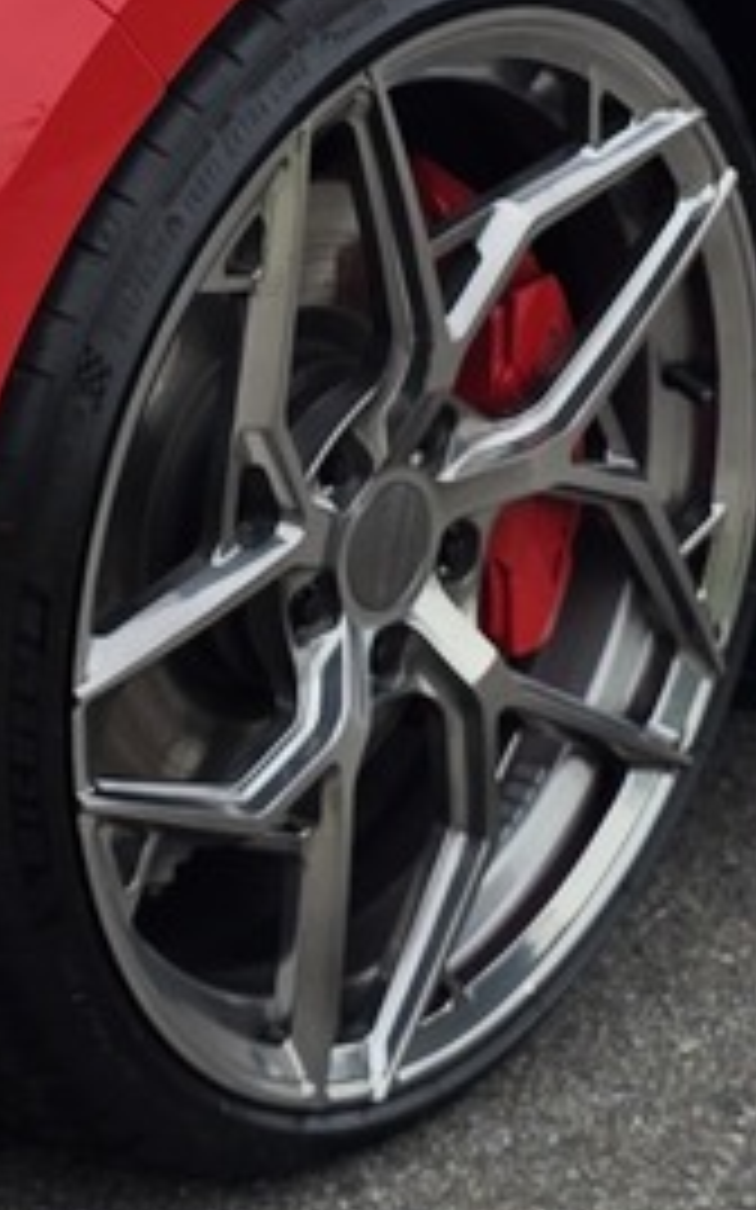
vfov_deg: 17.1
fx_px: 3991
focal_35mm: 121
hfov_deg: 10.5
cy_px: 288
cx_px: -277
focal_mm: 6.3
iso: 12
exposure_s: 1/435
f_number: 1.7
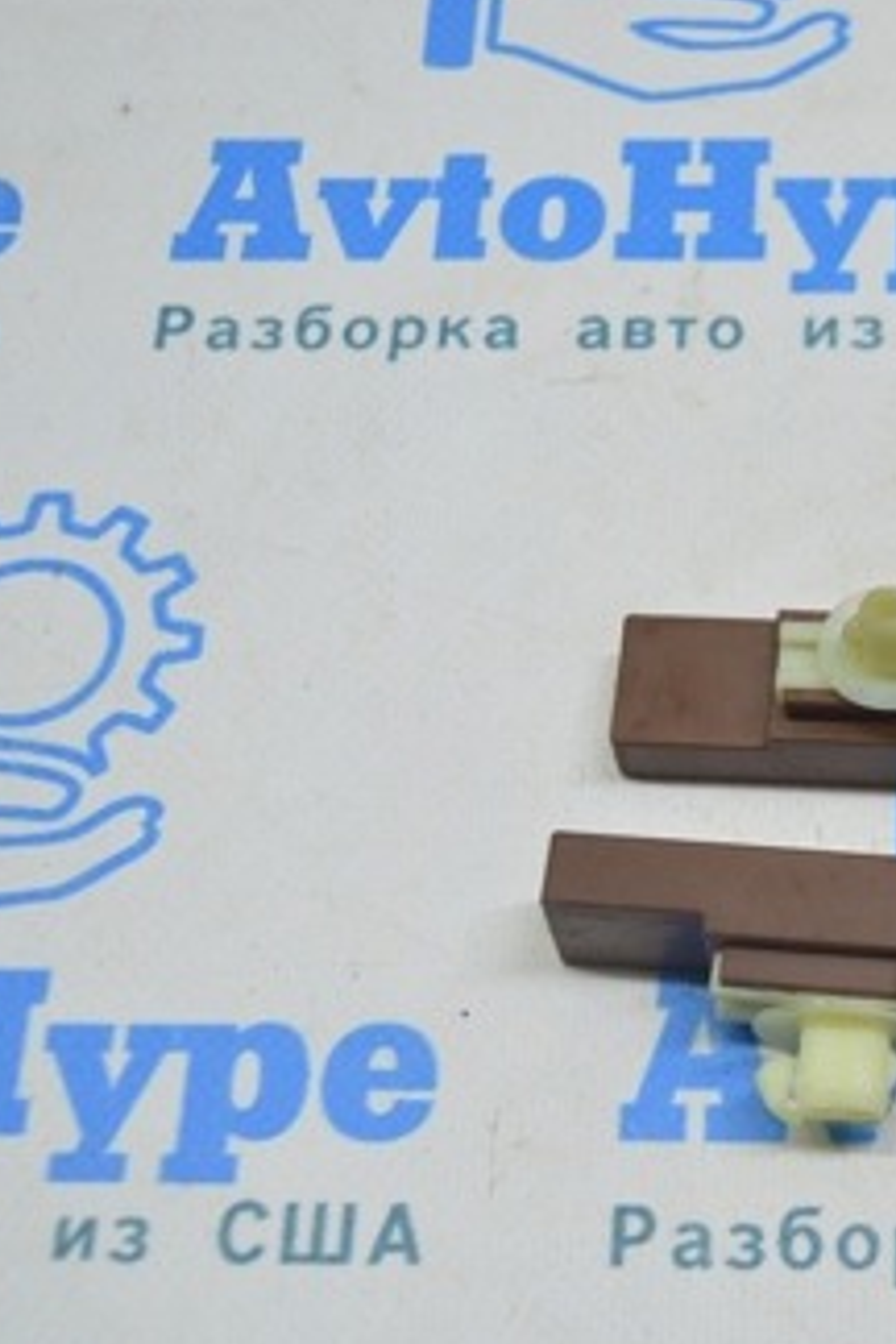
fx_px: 2538
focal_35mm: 68
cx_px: 863
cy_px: 852
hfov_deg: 19.5
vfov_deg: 29.5
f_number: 3.8
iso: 400
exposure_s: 1/60
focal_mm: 23
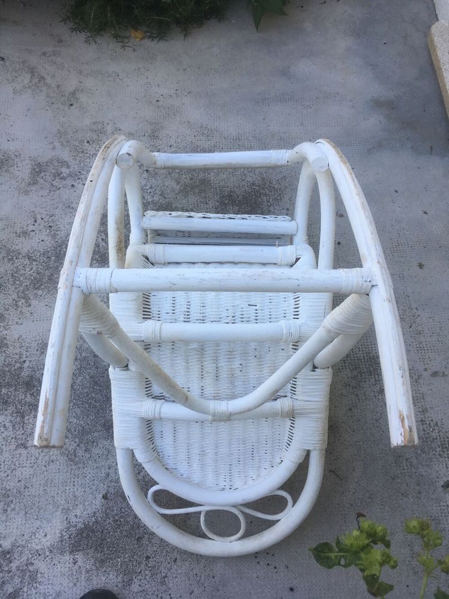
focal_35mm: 29
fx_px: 501
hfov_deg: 48.2
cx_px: 224
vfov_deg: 61.7
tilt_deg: -64.0
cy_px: 300
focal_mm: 4.15
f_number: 2.2
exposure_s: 1/100
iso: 25
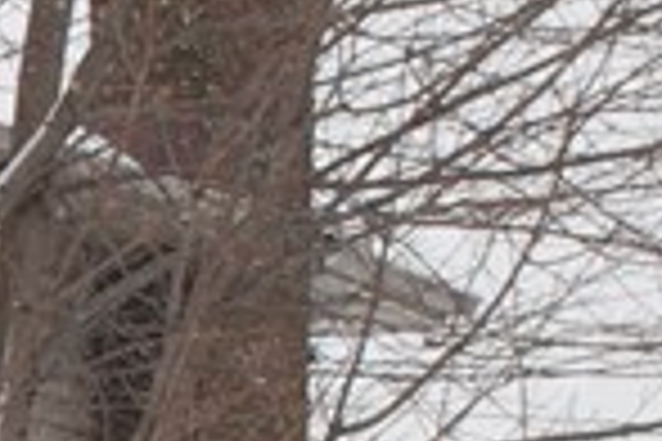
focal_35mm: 443
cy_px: 1066
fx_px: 8146
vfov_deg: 3.1
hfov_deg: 4.5
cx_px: -1223
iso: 100
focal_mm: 40
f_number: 7.1
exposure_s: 1/200
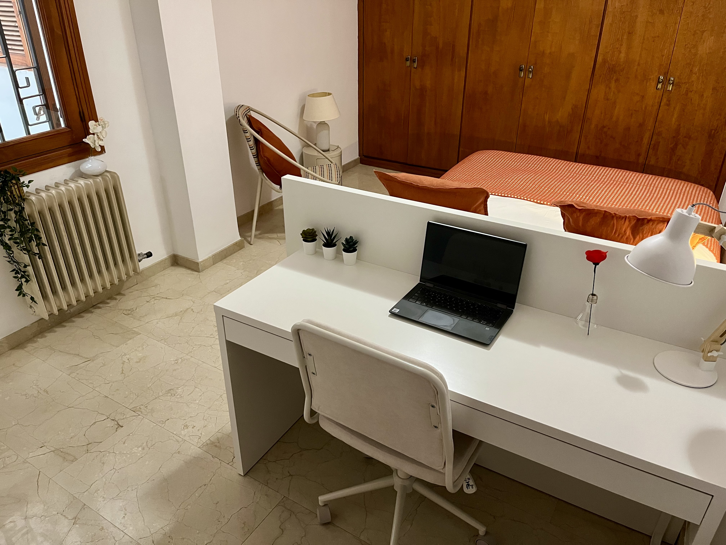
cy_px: 272
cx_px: 363
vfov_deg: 53.1
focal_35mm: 26
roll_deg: +0.1
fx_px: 545
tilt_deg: -28.6
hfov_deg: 67.3
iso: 400
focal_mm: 5.1
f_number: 1.6
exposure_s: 1/50
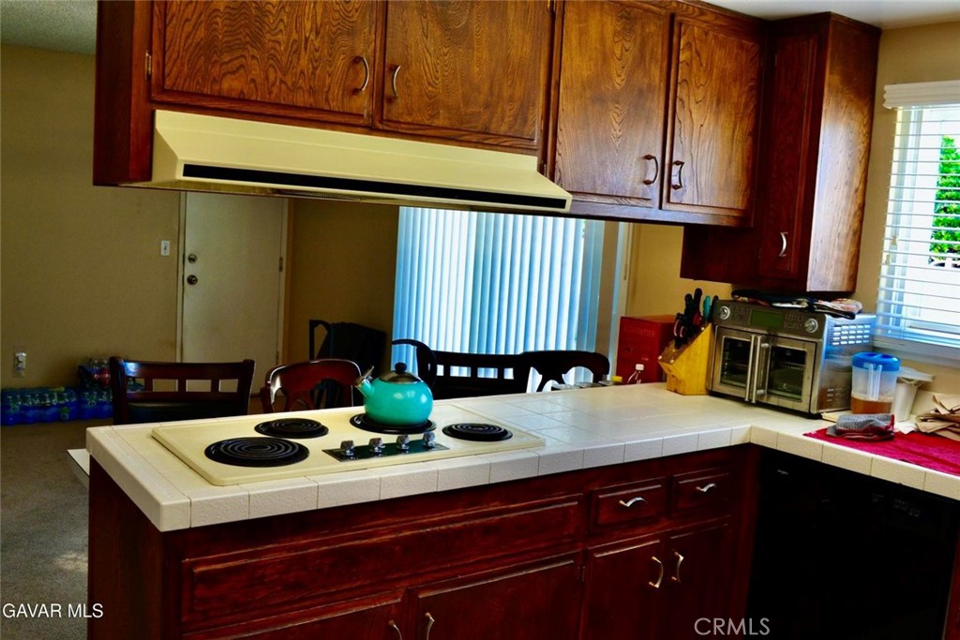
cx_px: 480
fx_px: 880
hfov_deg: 57.2
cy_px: 320
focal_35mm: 33
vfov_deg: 40.0
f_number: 7.1
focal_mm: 22
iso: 400
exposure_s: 1/30
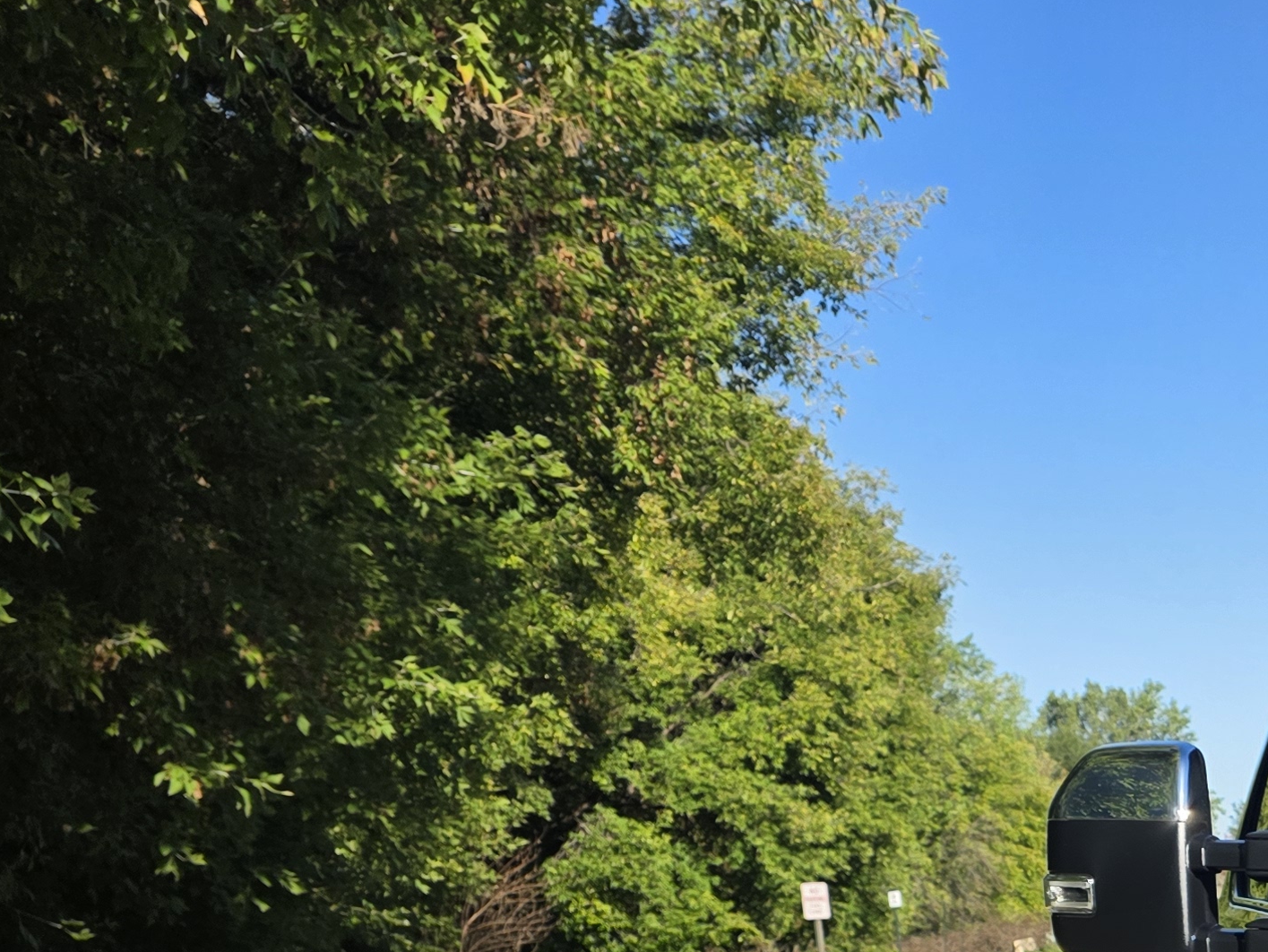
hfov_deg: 25.0
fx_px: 2382
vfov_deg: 20.5
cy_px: 1256
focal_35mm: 65
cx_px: 1731
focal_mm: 6.3
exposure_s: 1/3327
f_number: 1.7
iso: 80
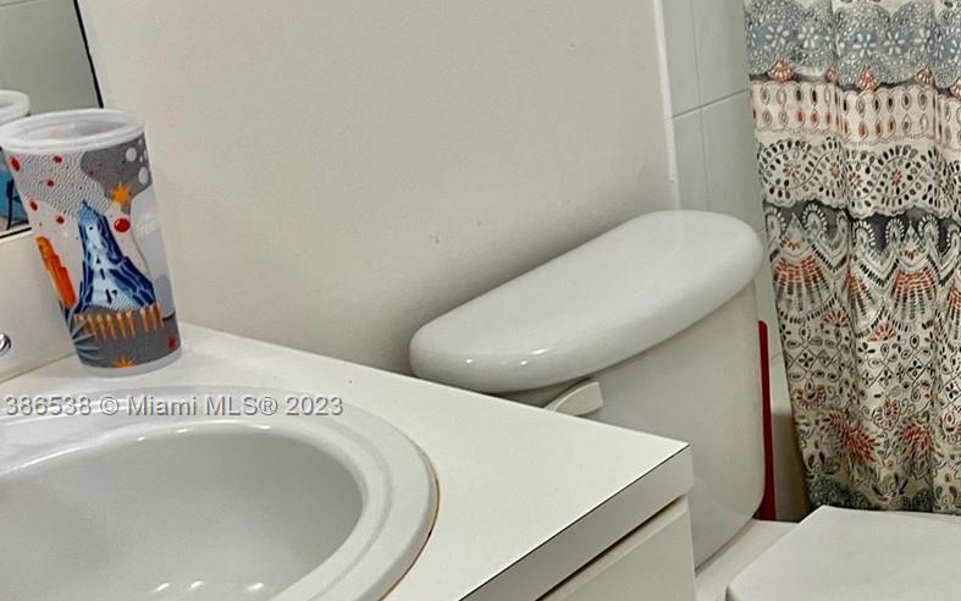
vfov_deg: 23.0
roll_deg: +0.7
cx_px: 928
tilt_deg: -25.5
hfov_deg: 33.6
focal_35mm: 56
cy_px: 407
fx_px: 1467
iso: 100
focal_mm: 5.7
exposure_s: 1/60
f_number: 1.5
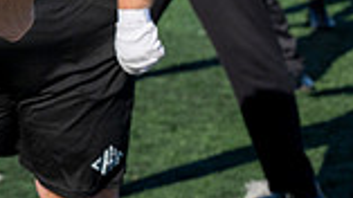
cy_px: -114
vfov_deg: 4.4
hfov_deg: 7.8
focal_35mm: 271
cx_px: -193
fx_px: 2534
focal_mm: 70
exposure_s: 1/2000
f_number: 5
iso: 250
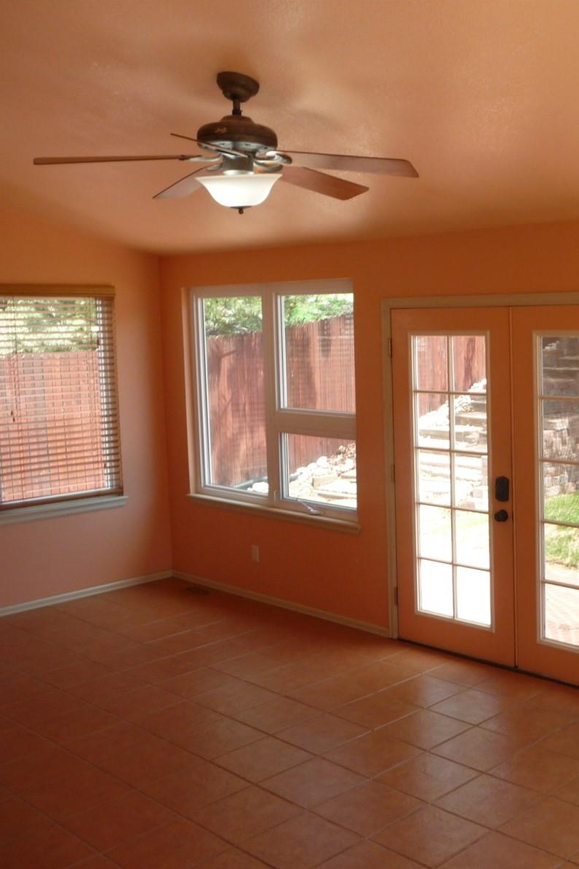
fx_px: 941
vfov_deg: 49.6
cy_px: 433
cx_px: 513
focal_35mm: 39
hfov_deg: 32.6
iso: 100
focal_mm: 4.7
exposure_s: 1/100
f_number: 3.3
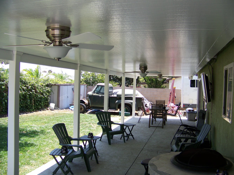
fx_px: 243
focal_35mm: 36
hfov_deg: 51.4
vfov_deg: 39.7
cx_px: 117
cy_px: 88
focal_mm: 5.85
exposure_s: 1/250
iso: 64
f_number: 2.8
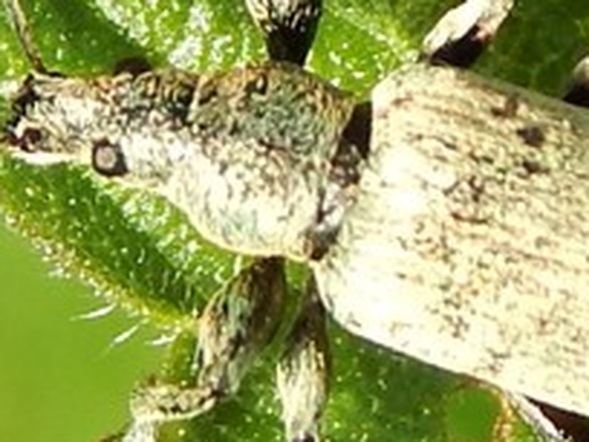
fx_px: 4900
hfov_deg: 6.9
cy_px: 136
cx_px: 440
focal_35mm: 288
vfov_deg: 5.2
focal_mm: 12.3
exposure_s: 1/200
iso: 125
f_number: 4.1
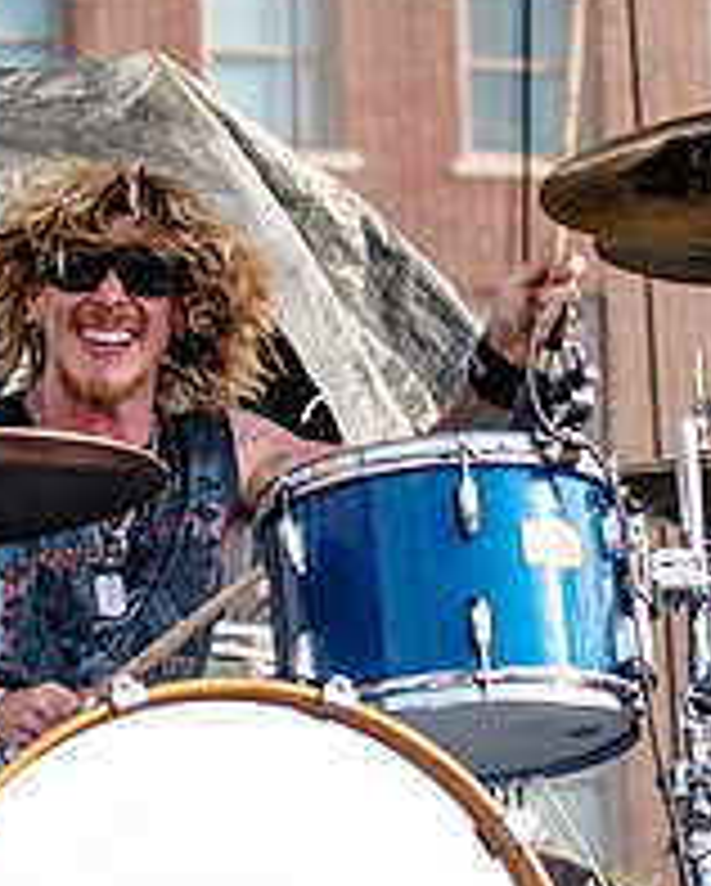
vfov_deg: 10.0
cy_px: 481
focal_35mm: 193
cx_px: 302
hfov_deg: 8.0
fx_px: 5069
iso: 125
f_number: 4
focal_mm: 70
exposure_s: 1/800
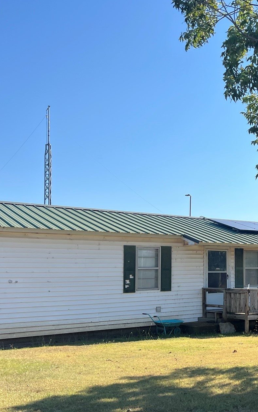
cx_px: 241
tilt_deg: +3.8
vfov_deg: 44.2
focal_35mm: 45
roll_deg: +0.9
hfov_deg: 27.4
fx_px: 506
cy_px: 236
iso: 50
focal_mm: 5.7
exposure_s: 1/3571
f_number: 1.5
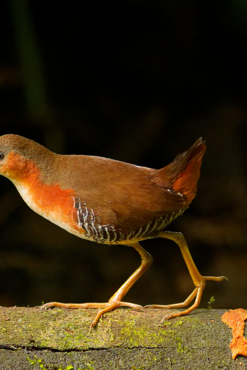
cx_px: 72
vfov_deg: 2.0
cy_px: 220
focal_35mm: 1016
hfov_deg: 1.4
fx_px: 10456
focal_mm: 400
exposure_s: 1/400
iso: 3200
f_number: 6.3
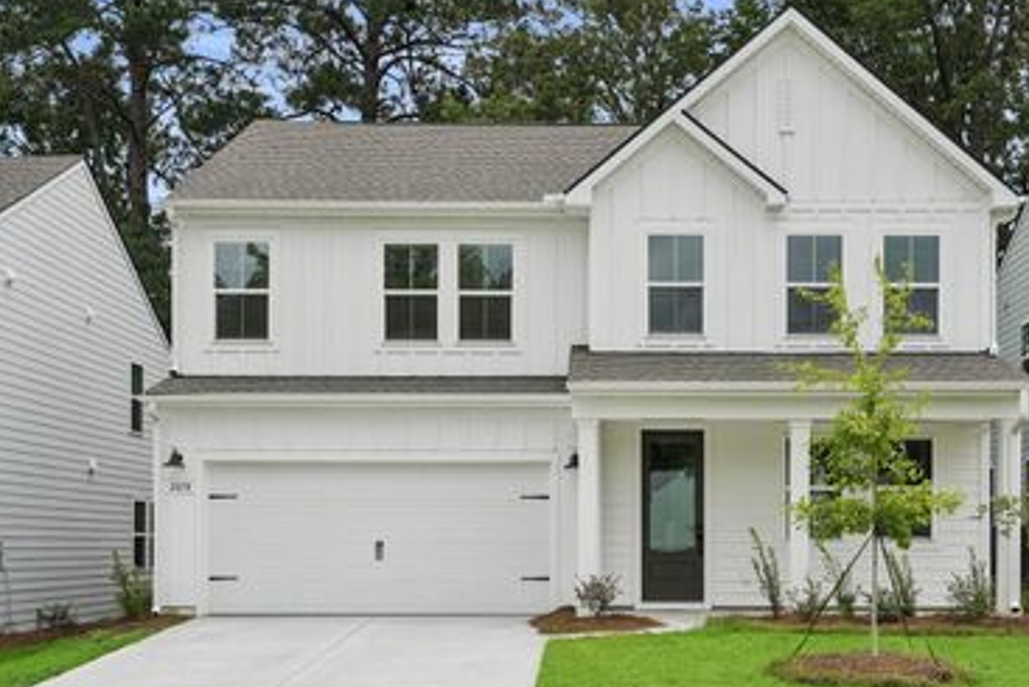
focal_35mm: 49
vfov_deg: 27.5
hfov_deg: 40.3
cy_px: 388
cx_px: 555
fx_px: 1401
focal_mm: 36
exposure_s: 1/800
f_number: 8
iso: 400
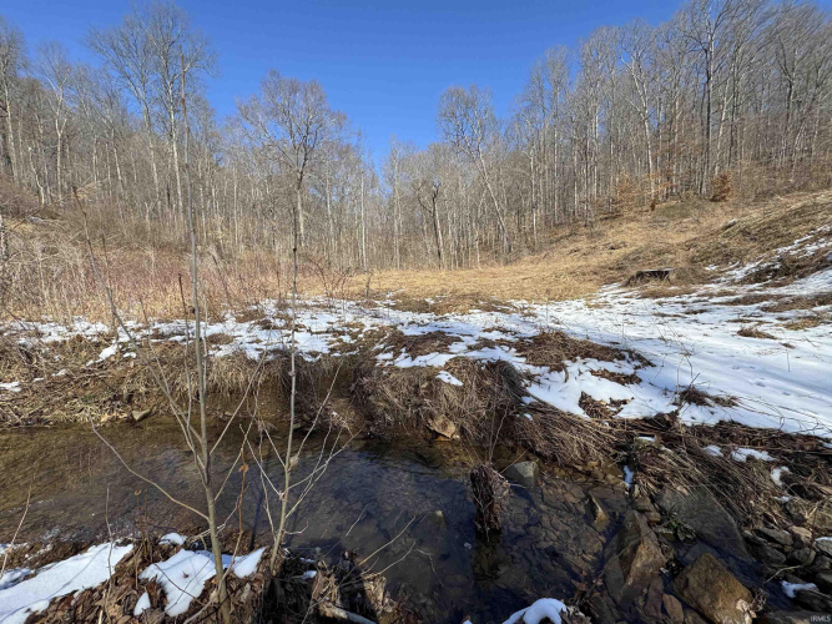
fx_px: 336
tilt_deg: -4.9
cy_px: 312
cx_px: 416
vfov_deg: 85.7
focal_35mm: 14
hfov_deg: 102.1
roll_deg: +2.4
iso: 50
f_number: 2.2
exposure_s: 1/1449
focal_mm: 2.22
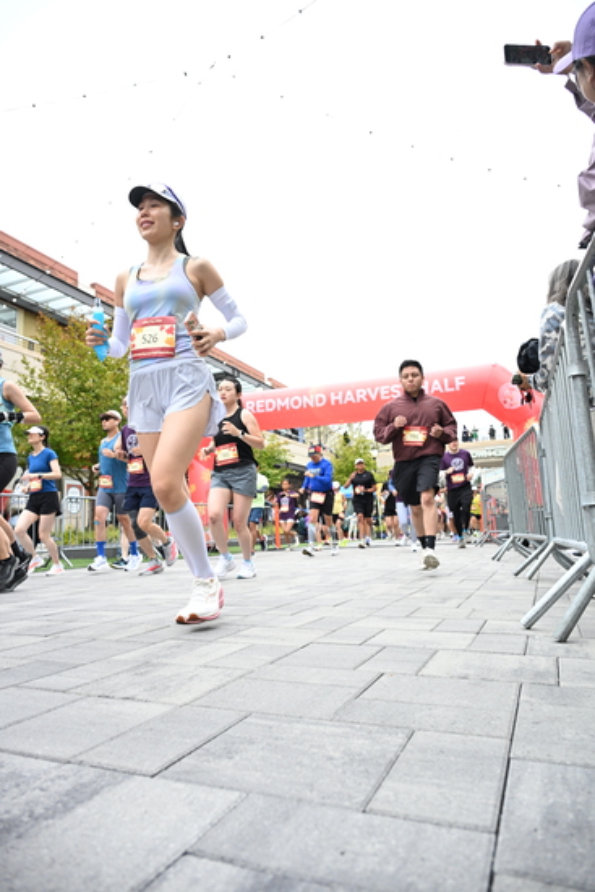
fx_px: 595
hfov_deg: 53.2
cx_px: 298
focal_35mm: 24
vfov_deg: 73.7
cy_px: 446
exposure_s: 1/640
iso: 2000
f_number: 4
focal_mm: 24
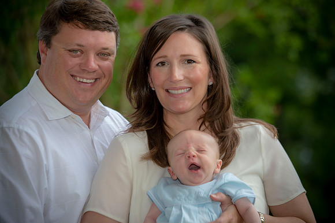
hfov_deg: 13.3
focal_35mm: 155
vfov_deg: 8.8
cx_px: 168
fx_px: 1441
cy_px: 112
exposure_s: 1/160
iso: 100
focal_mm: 155
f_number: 4
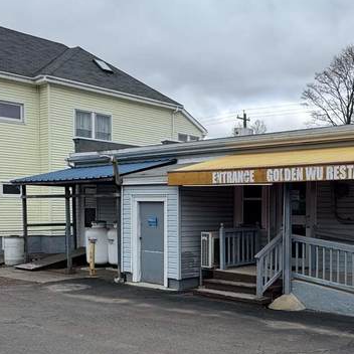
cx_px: 290
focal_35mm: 45
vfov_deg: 37.1
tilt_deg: -3.5
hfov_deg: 36.1
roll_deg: -0.6
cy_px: 237
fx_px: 521
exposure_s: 1/1323
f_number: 2.2
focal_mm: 2.22
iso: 50
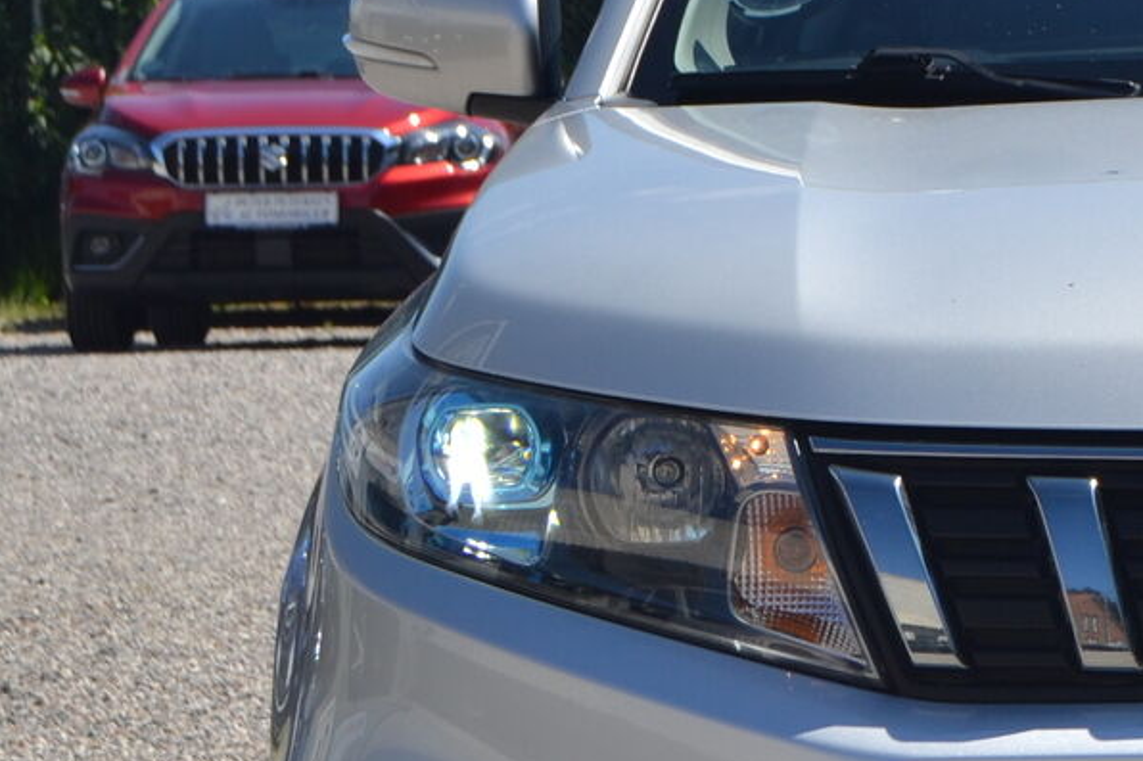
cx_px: 1502
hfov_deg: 9.9
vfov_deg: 6.8
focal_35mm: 203
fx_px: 6443
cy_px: 464
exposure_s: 1/320
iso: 100
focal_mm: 42
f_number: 9
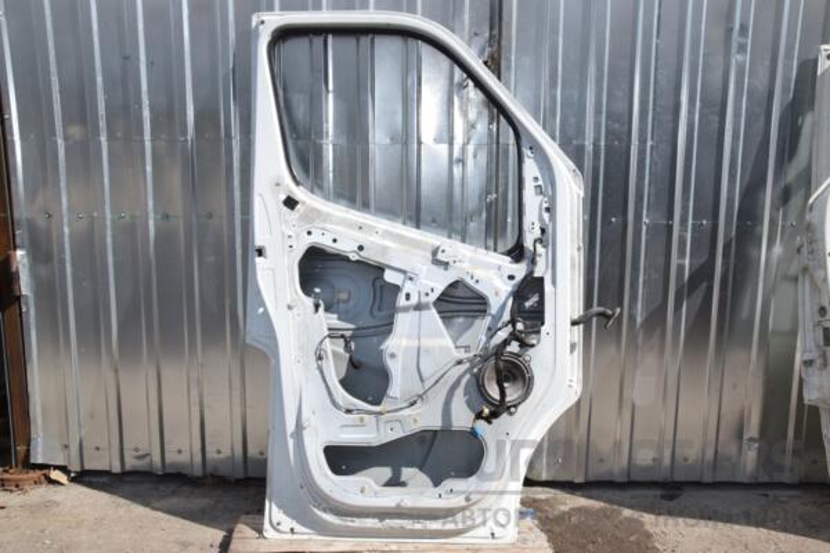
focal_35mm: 33
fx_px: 761
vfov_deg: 40.0
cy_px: 276
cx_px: 415
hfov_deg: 57.2
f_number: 25
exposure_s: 1/200
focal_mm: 22
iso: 800
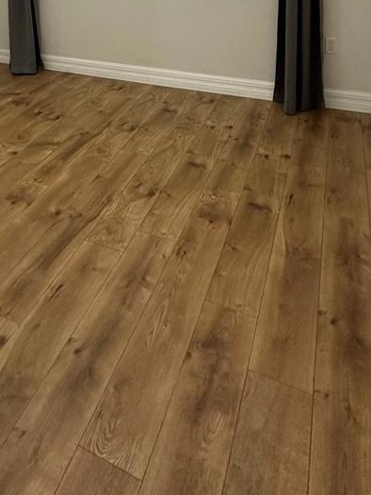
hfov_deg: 43.5
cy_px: -34
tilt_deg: -6.3
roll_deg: +2.0
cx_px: 122
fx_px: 457
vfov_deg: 44.9
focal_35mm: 32
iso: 320
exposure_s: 1/99
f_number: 2.2
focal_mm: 2.22
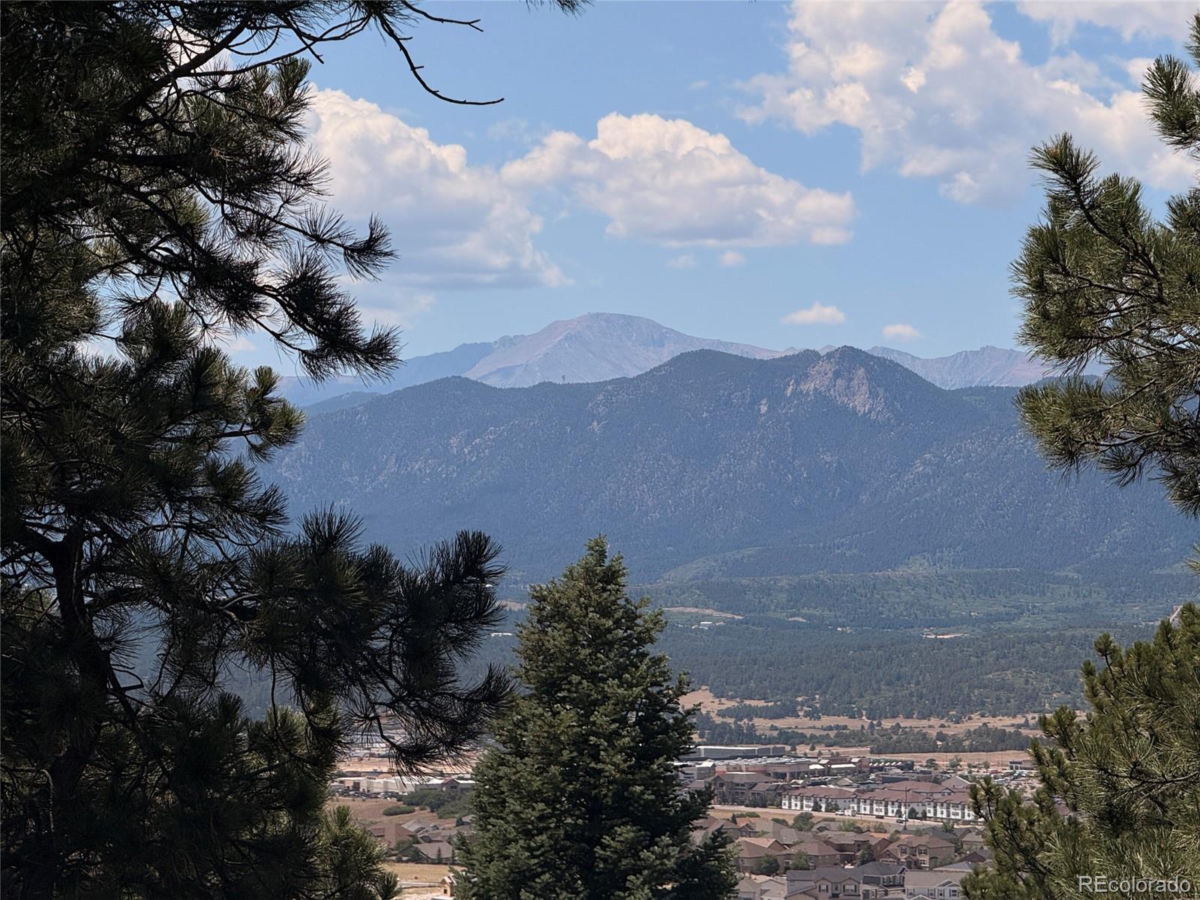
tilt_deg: +2.1
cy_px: 450
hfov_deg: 16.4
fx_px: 4160
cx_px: 600
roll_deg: -0.5
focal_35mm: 120
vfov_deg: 12.3
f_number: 2.8
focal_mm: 15.66
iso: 40
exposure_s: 1/3344
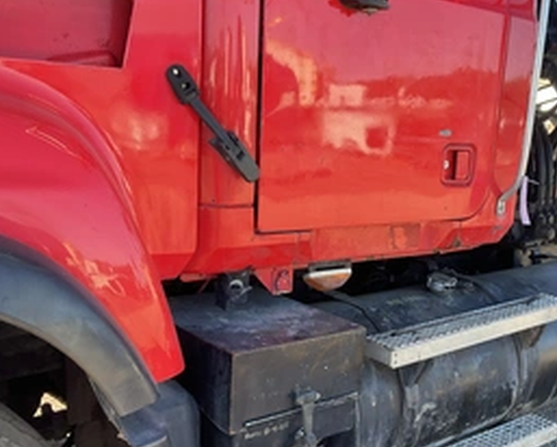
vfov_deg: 34.0
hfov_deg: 41.0
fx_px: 726
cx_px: 401
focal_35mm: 44
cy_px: 278
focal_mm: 3
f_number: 1.8
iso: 25
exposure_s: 1/172
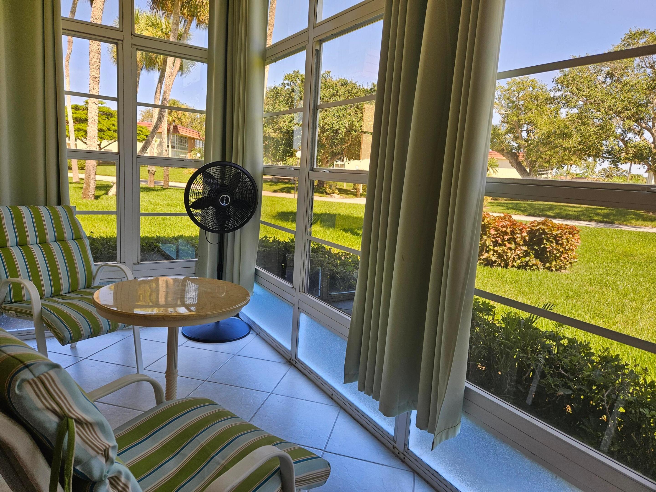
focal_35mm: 23
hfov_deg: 73.9
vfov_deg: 58.9
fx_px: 436
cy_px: 246
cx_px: 328
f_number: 1.8
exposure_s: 1/180
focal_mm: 5.4
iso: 50
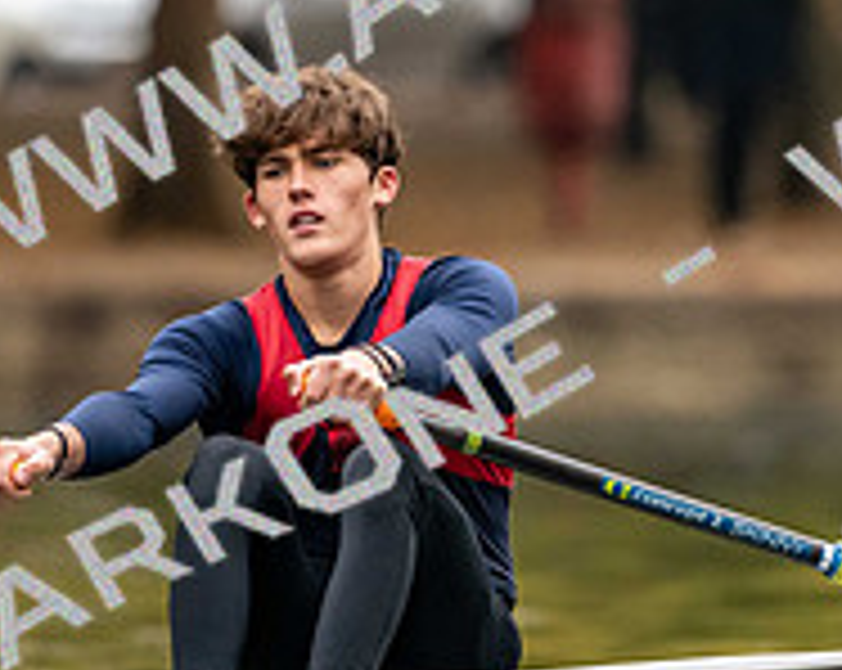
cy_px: 290
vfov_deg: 1.3
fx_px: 29011
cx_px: 459
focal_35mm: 1166
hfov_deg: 1.7
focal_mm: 400
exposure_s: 1/2000
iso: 3600
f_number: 4.5
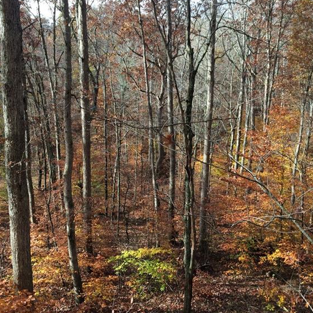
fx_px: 358
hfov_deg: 47.2
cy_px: 170
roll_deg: -0.3
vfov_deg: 47.2
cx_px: 156
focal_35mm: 35
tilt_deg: -14.4
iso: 32
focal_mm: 4.15
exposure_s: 1/249
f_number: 2.2
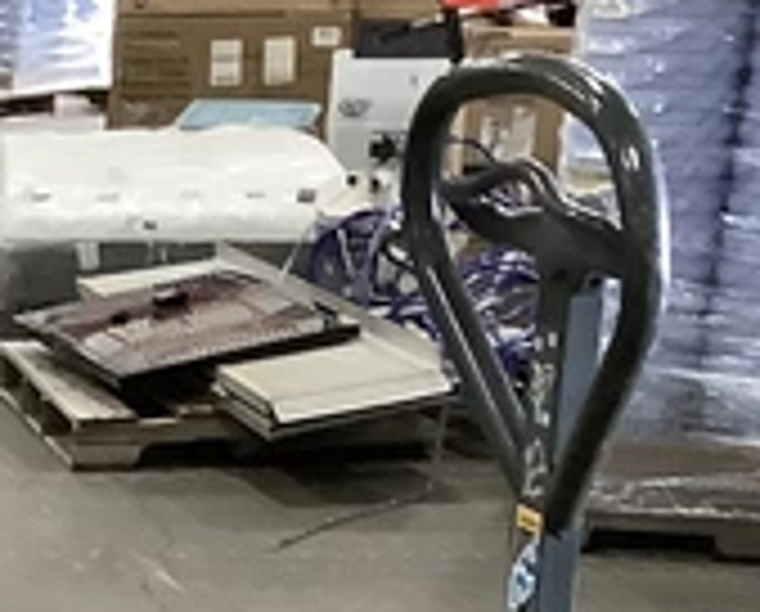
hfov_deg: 13.1
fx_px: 3021
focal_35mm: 134
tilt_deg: -23.8
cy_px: 1145
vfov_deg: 10.7
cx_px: -567
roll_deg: +1.7
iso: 320
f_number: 2.4
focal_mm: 3.3
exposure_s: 1/40
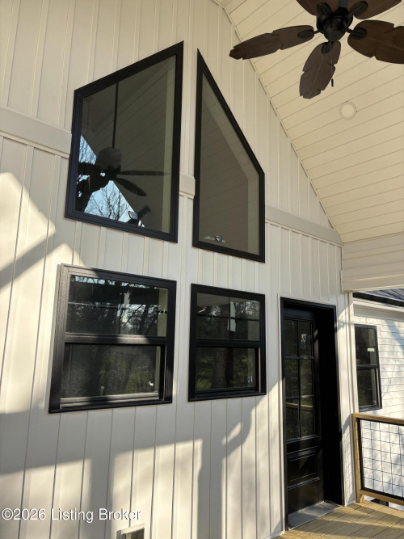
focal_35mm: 26
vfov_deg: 67.3
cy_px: 270
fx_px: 405
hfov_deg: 53.0
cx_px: 202
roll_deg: -1.1
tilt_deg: +11.1
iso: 50
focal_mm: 5.96
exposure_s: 1/978
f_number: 1.6
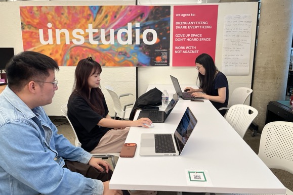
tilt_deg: -10.7
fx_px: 228
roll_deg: -0.2
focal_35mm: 28
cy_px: 91
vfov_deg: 46.4
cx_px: 144
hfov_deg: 65.5
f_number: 1.6
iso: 125
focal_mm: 5.1
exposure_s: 1/120
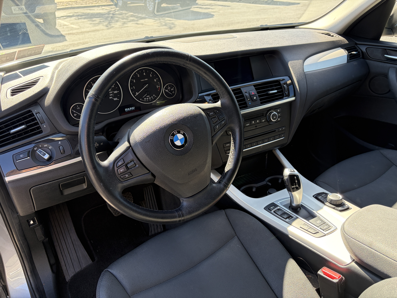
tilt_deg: -32.3
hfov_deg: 67.3
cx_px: 198
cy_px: 149
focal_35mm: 26
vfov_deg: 53.1
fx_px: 298
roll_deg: +1.4
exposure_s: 1/201
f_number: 1.6
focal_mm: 5.96
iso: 64
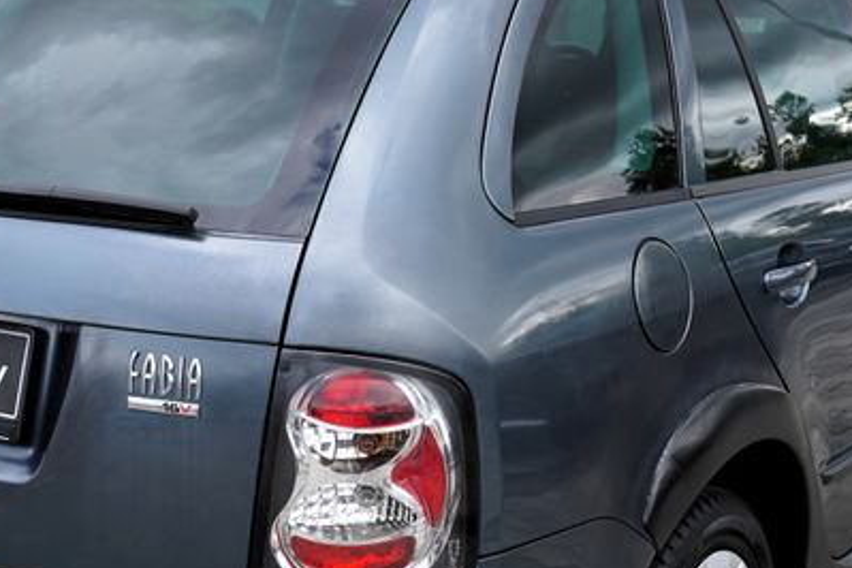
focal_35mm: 77
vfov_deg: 17.7
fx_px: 1822
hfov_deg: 26.2
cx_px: 316
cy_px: 353
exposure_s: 1/100
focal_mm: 30
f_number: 5.6
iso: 100
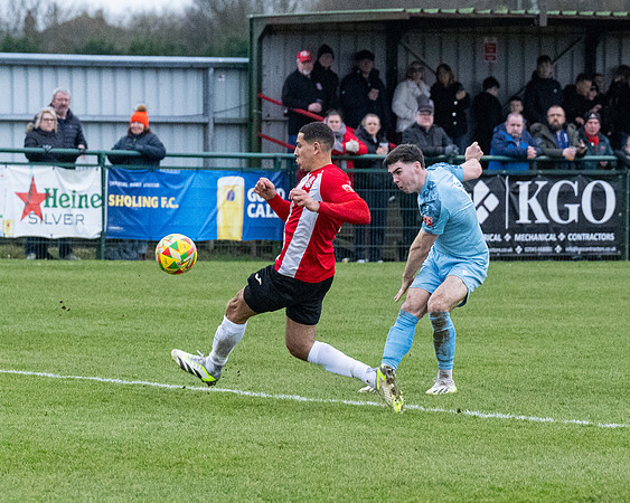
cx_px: 310
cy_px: 386
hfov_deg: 6.4
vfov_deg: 5.1
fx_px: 5677
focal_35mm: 305
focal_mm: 110
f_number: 4
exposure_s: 1/1250
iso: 4000
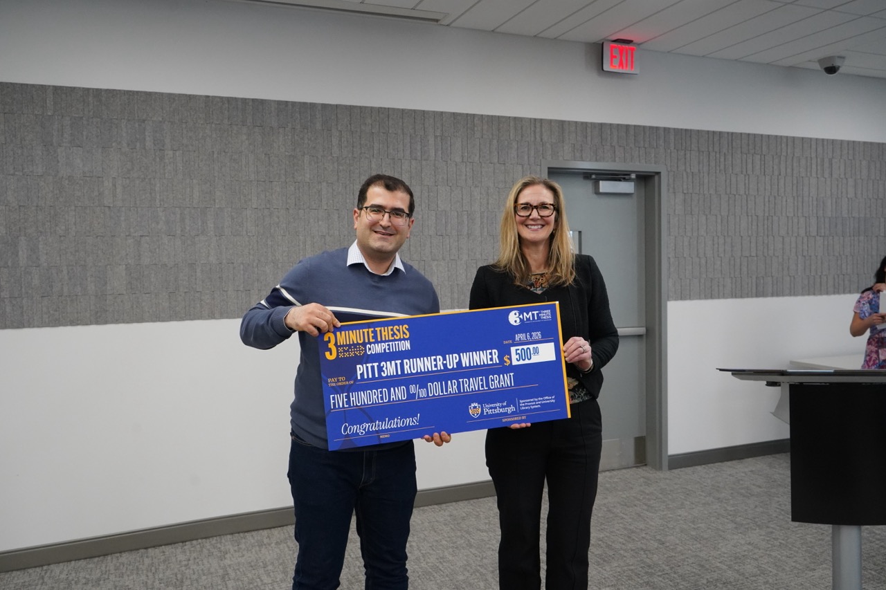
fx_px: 714
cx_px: 443
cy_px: 295
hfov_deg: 63.7
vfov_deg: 45.0
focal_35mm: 29
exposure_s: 1/160
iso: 5000
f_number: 7.1
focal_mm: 29
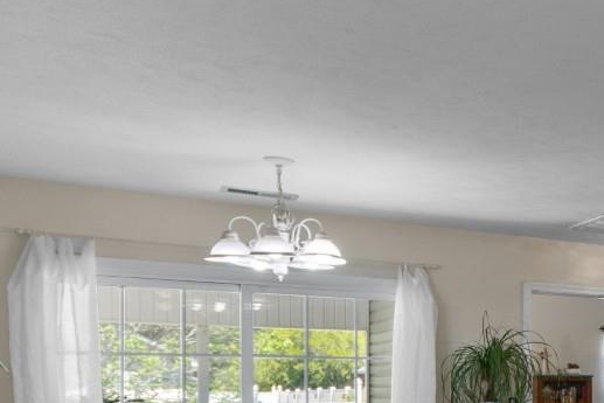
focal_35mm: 47
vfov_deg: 27.4
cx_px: 787
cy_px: 382
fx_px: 789
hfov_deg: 31.9
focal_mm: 10
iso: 100
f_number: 4.5
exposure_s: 1/13
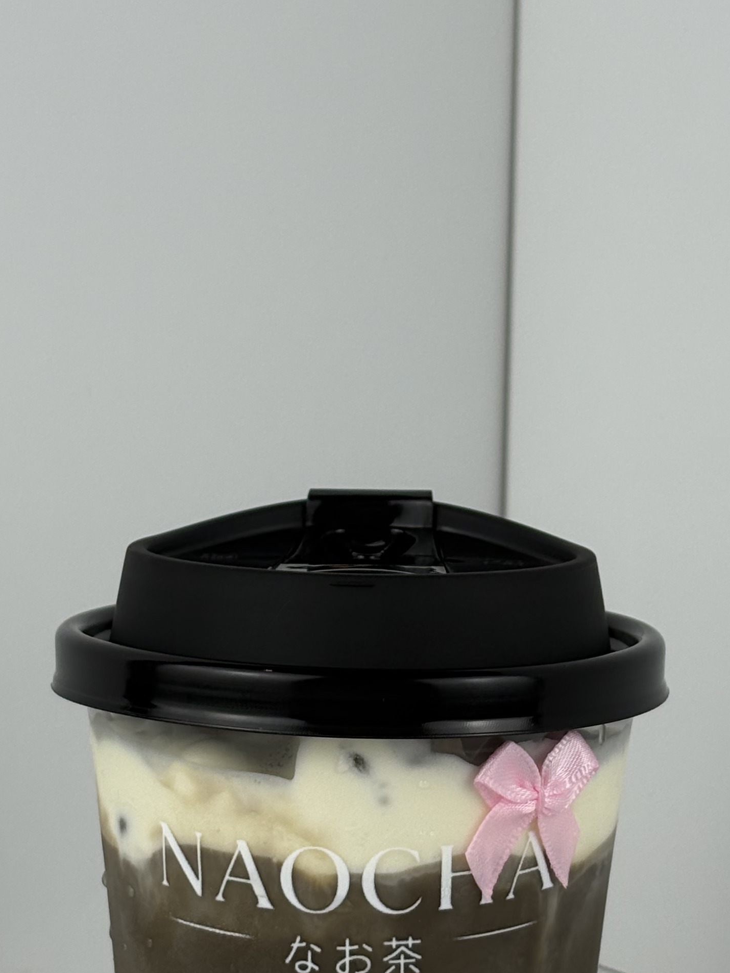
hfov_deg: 13.5
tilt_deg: -5.8
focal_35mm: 110
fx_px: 3092
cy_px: 539
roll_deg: -1.4
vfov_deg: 17.9
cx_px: 360
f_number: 1.6
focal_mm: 5.96
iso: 50
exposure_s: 1/492
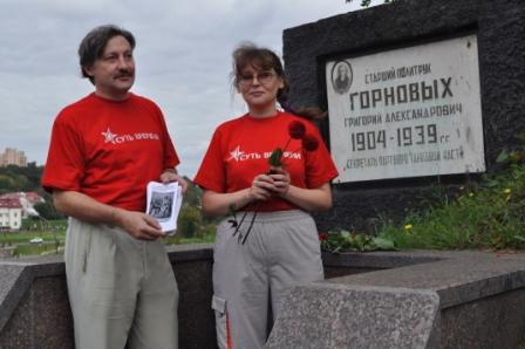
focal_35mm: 48
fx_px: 699
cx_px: 262
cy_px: 174
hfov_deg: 41.1
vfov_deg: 28.0
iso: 200
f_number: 7.1
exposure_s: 1/400
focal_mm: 32
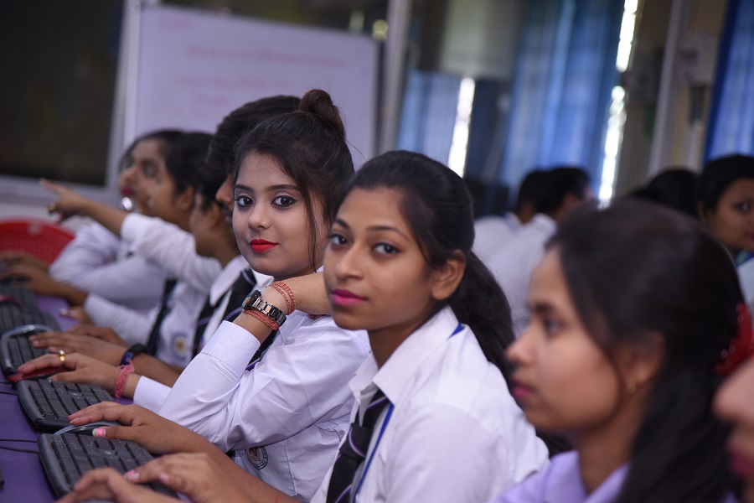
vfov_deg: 12.5
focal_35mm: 110
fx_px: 2304
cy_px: 252
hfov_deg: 18.6
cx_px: 377
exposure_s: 1/80
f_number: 4
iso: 1250
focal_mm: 110
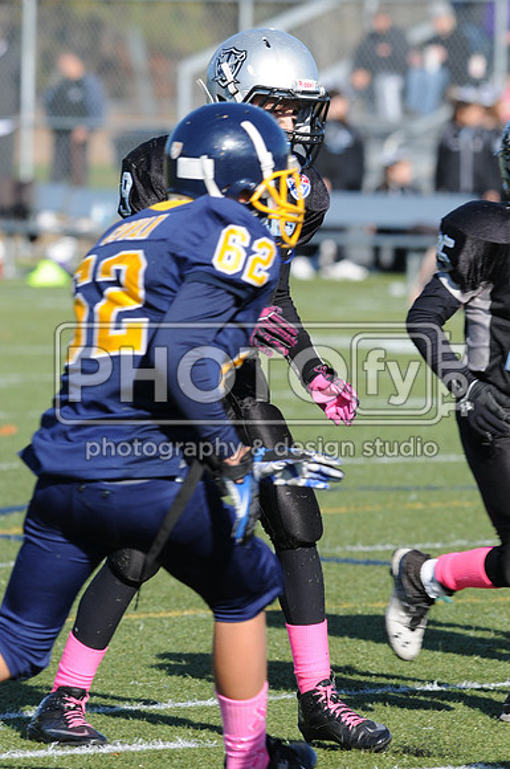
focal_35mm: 450
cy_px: 384
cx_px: 255
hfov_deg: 3.0
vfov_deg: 4.6
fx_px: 9590
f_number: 7.1
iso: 200
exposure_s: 1/500
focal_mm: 300
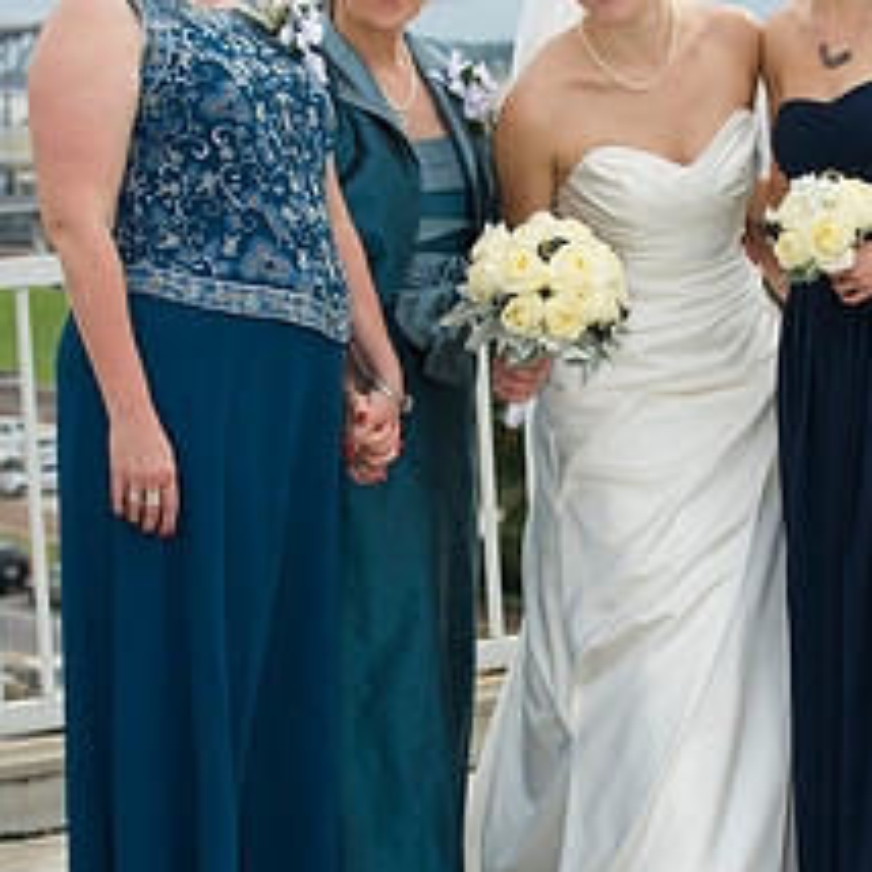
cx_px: 540
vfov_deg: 14.0
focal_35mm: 125
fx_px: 3562
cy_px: 460
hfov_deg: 13.9
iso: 200
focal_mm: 70
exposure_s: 1/200
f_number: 4.5
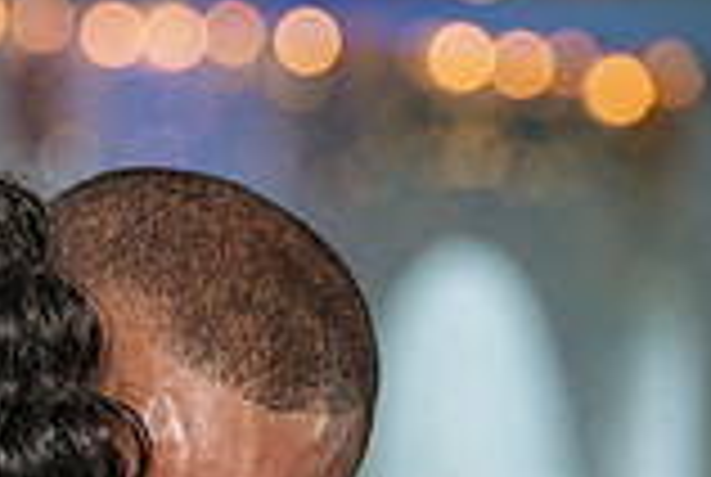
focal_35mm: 595
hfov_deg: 3.4
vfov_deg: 2.3
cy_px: 774
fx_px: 11773
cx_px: -524
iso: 320
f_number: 4
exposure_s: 1/200
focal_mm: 124
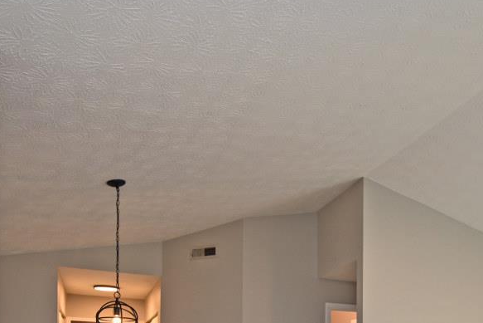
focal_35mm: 36
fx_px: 483
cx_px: 324
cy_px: 379
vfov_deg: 31.5
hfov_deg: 52.1
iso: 280
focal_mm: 14
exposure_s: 1/60
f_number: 4
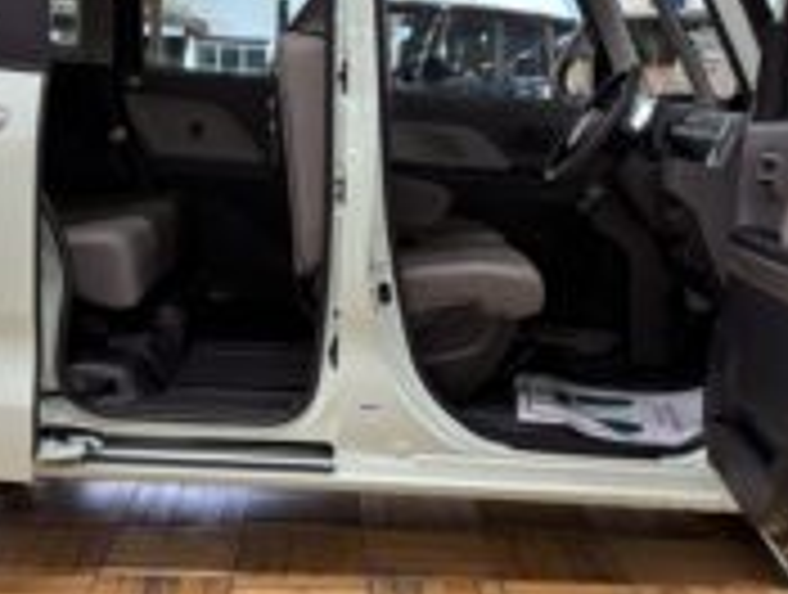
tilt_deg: -5.2
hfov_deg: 36.7
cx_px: 392
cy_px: 200
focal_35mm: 52
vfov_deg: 28.0
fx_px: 1186
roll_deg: -1.7
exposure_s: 1/50
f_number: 1.6
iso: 125
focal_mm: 5.96
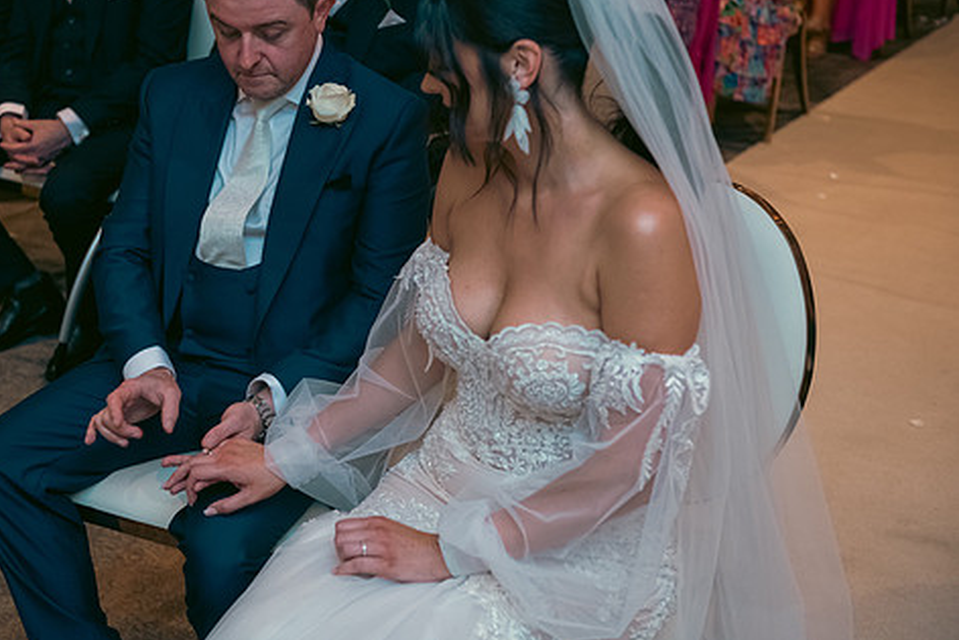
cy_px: 251
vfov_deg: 23.0
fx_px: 1572
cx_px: 372
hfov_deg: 33.8
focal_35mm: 59
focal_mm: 48
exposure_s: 1/160
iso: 800
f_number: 3.5
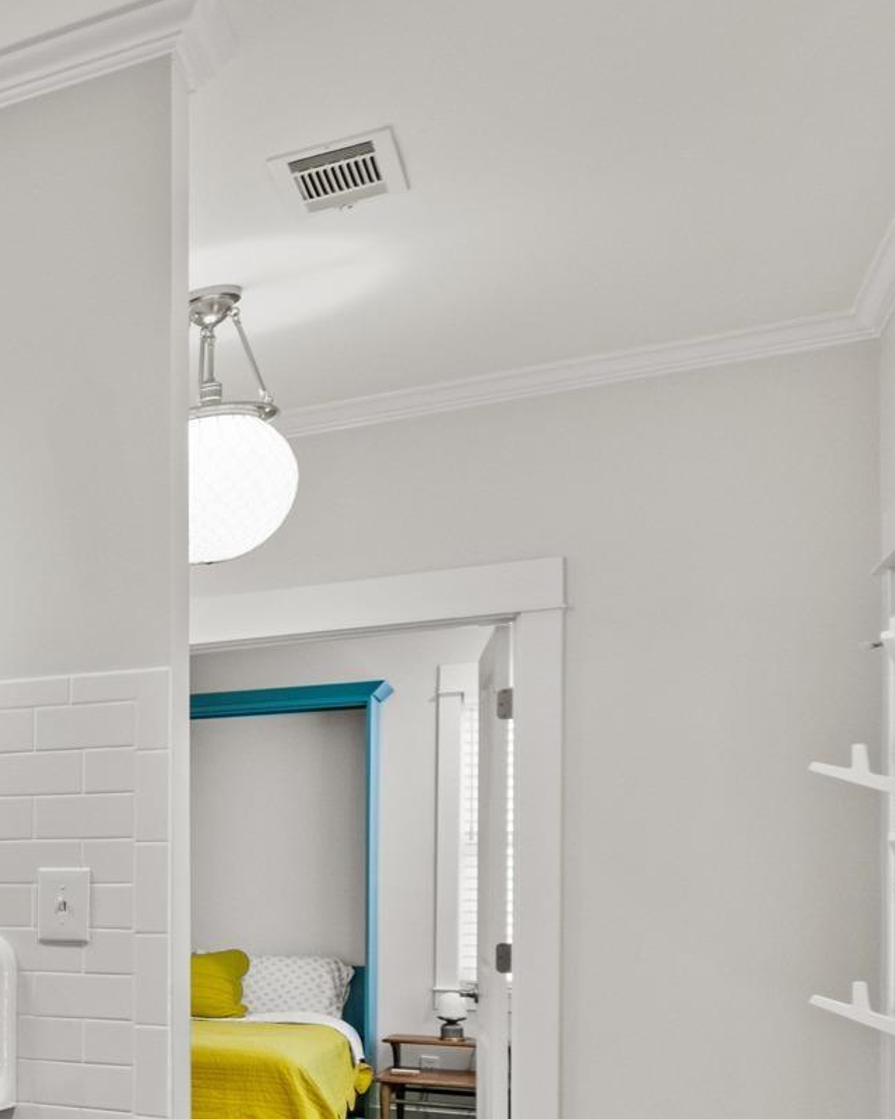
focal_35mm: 44
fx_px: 1457
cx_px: -705
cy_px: 911
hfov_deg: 21.9
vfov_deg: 40.1
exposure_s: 1/2
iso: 400
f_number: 7.1
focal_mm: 10
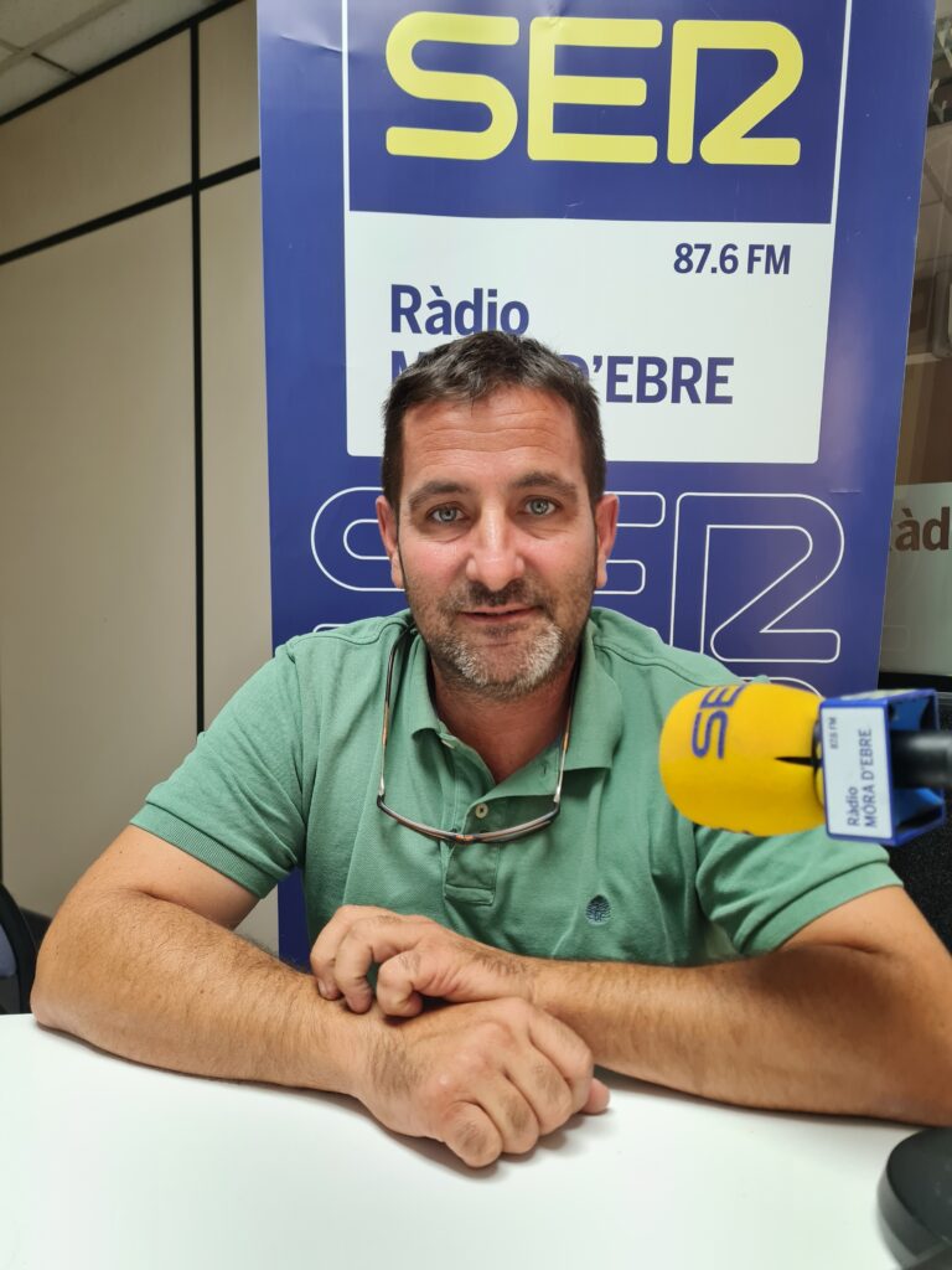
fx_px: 953
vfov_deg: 67.3
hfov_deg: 53.1
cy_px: 635
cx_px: 476
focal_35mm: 26
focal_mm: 5.4
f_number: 1.8
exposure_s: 1/100
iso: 250
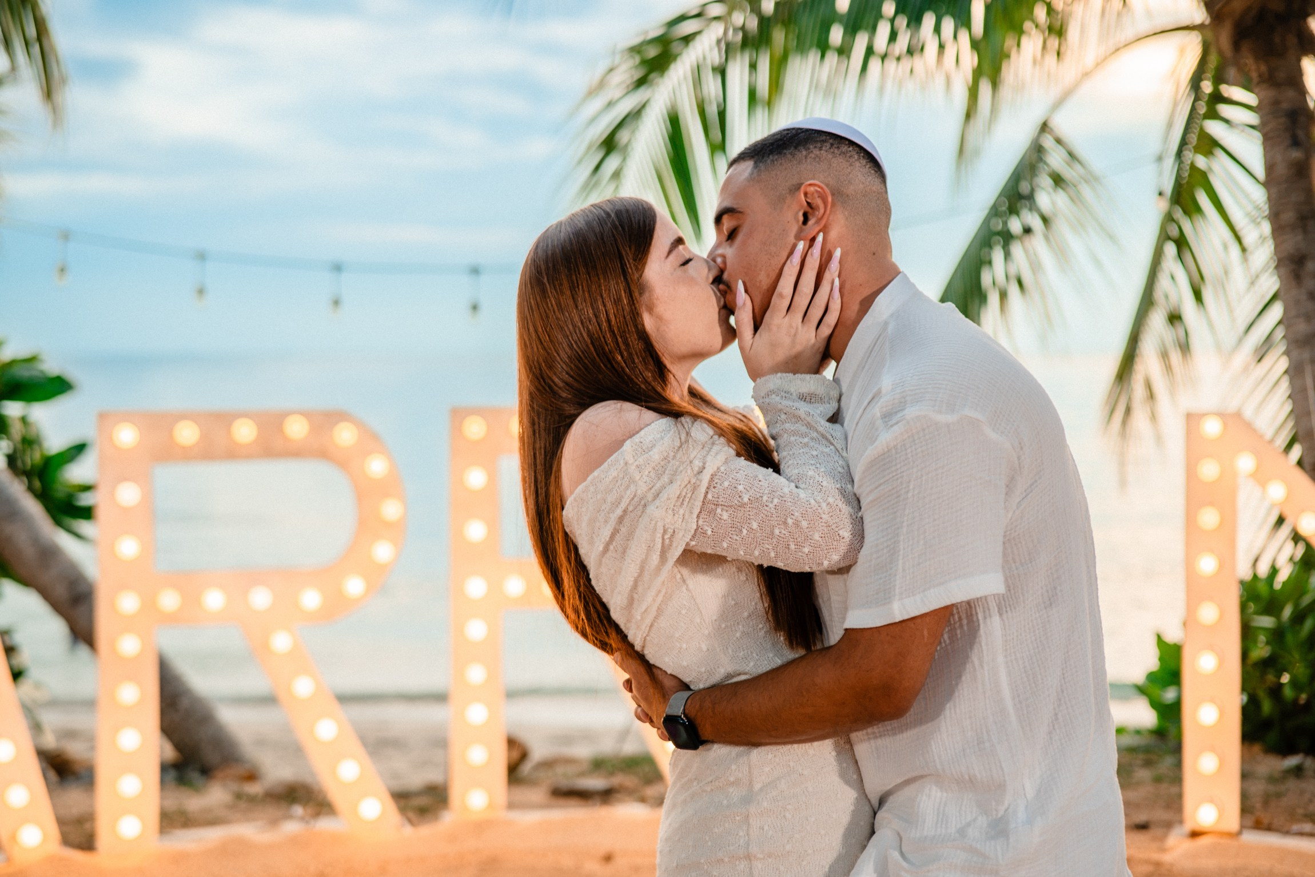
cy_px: 438
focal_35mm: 51
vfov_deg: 26.7
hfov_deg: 39.2
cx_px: 658
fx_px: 1845
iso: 125
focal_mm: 50
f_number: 2.5
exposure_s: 1/250
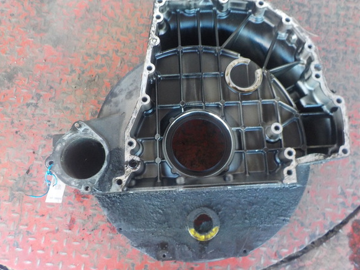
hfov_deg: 55.3
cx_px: 191
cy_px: 129
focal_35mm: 33
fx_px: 343
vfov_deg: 42.9
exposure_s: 1/30
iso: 320
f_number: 3.3
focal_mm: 4.1
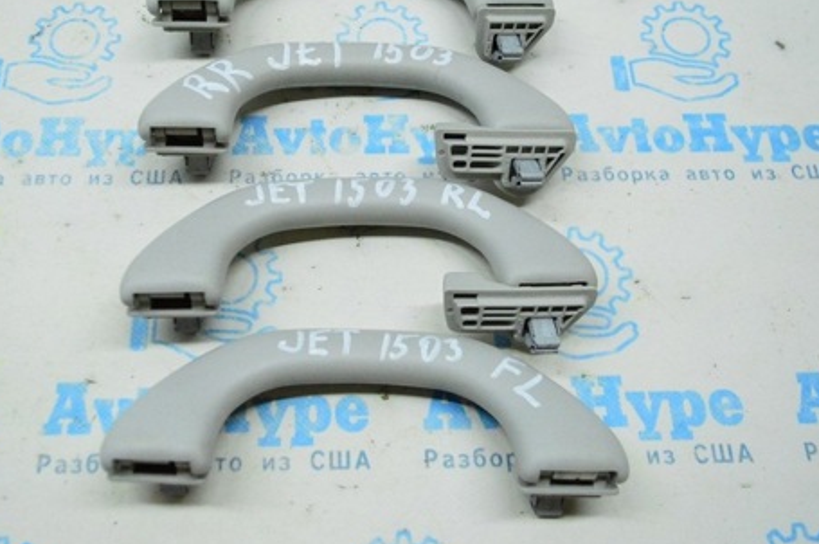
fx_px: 863
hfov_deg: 50.4
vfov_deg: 34.8
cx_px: 320
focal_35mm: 38
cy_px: 201
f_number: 4
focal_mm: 18
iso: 6400
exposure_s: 1/1000
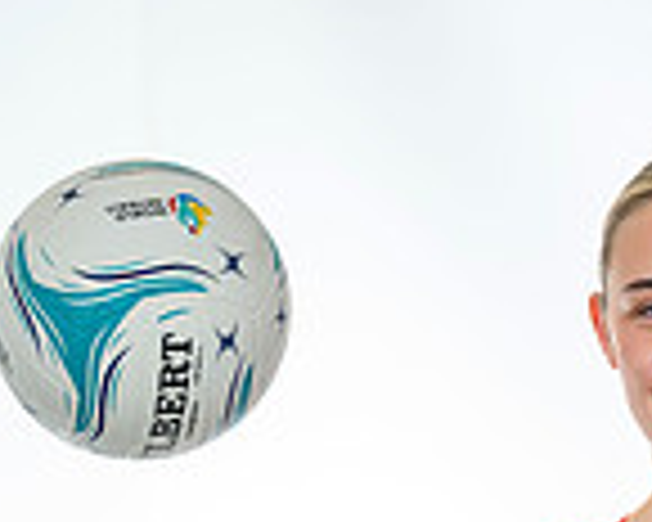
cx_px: 1310
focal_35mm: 462
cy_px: 776
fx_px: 8915
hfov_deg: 4.1
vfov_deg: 3.3
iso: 320
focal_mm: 115
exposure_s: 1/160
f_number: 5
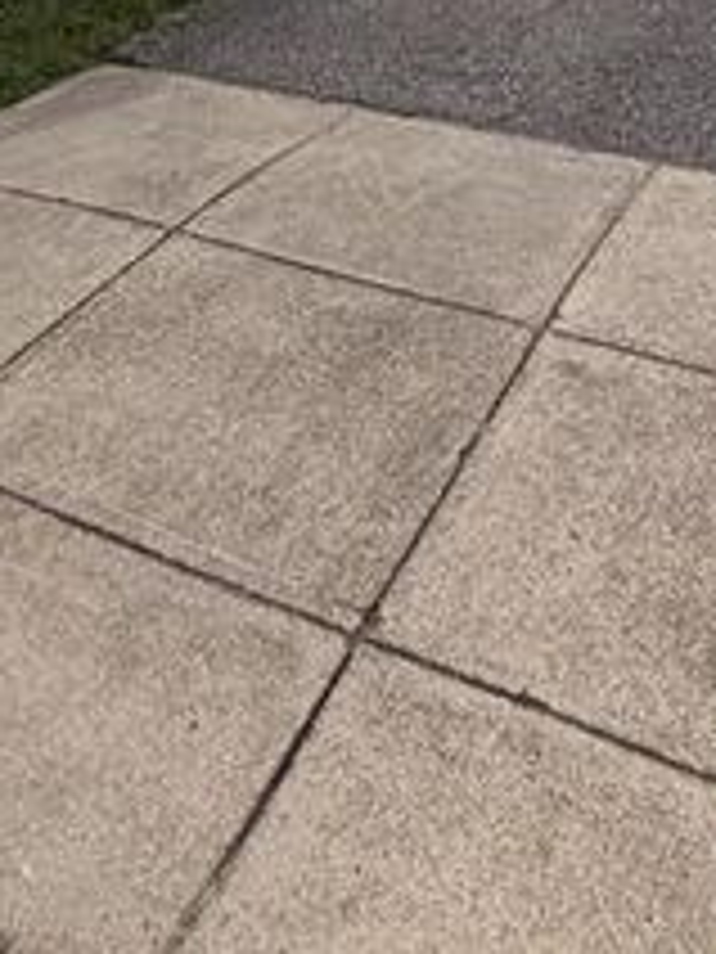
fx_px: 1213
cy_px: -524
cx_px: 392
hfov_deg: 32.9
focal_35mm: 44
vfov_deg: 27.3
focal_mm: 2.22
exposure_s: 1/770
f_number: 2.2
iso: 40
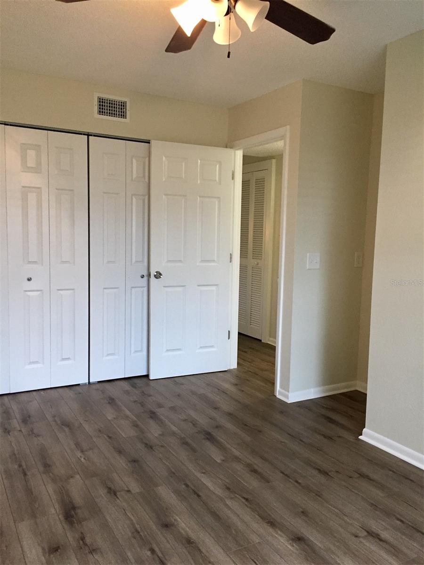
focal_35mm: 29
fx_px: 474
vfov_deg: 61.7
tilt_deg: -4.5
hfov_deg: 48.2
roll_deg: -2.0
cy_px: 282
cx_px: 212
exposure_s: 1/30
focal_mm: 4.15
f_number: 2.2
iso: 160
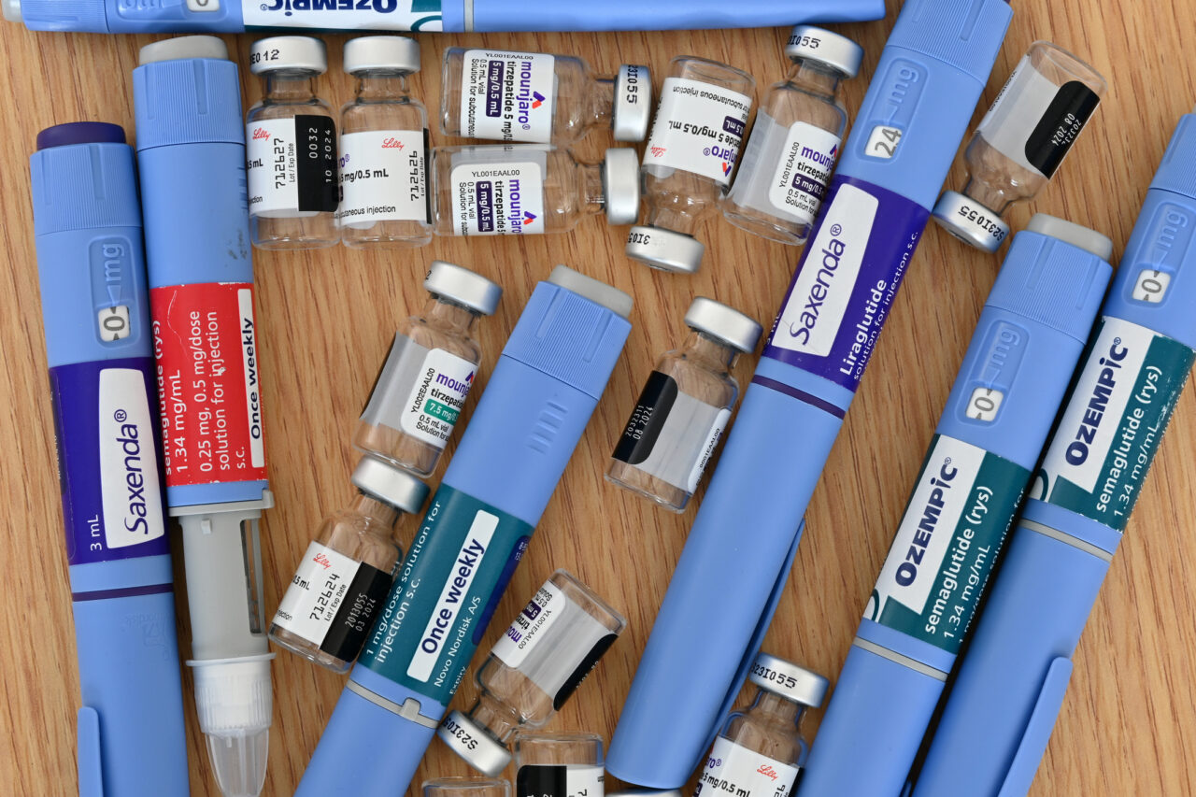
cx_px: 598
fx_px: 3089
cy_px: 398
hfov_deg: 21.9
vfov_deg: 14.7
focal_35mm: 93
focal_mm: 62
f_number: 11
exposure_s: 1/5
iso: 100
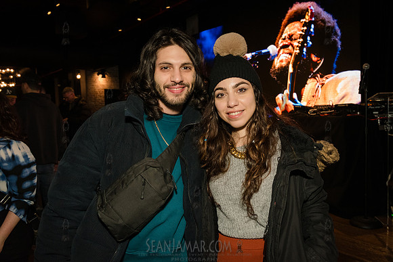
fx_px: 349
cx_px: 196
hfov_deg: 58.7
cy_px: 131
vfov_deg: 41.1
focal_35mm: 32
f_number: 5
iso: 4000
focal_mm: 32
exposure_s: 1/160
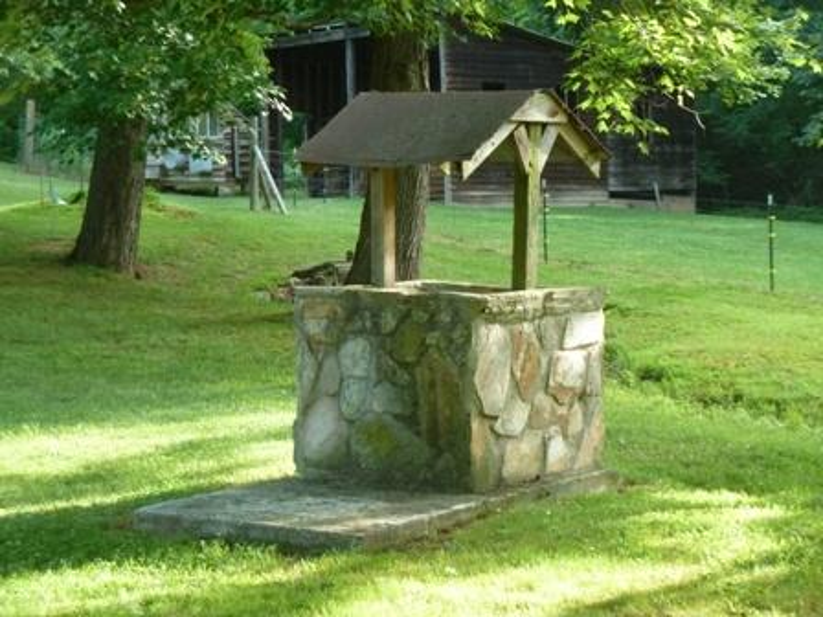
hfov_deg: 21.8
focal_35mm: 90
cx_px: 412
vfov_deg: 16.4
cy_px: 308
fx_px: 2140
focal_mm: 14.7
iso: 160
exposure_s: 1/40
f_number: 4.3
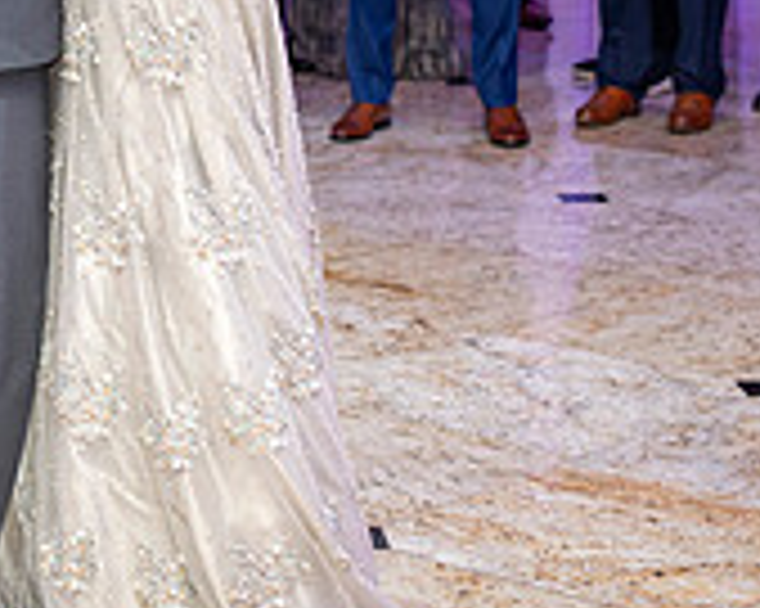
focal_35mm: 138
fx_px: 3102
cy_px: -43
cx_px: 17
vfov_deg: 11.0
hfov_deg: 13.8
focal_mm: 40
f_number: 2.8
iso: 800
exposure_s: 1/125
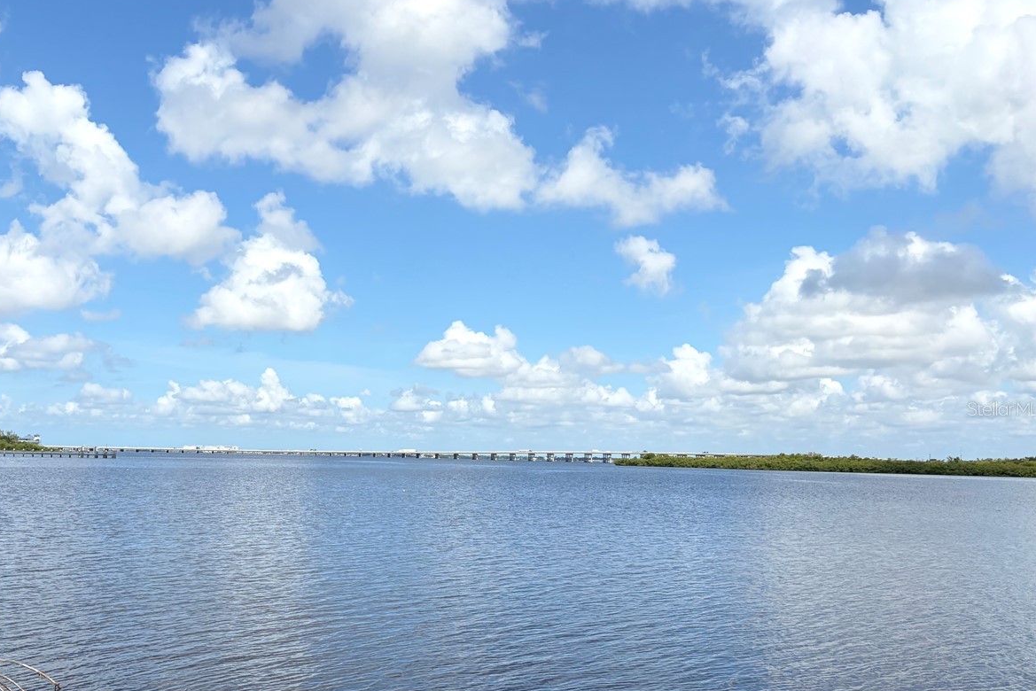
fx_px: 1065
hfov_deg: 50.9
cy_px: 408
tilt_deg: +3.0
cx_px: 342
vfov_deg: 35.9
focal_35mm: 37
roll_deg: -0.7
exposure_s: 1/7813
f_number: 1.6
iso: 50
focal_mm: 5.96
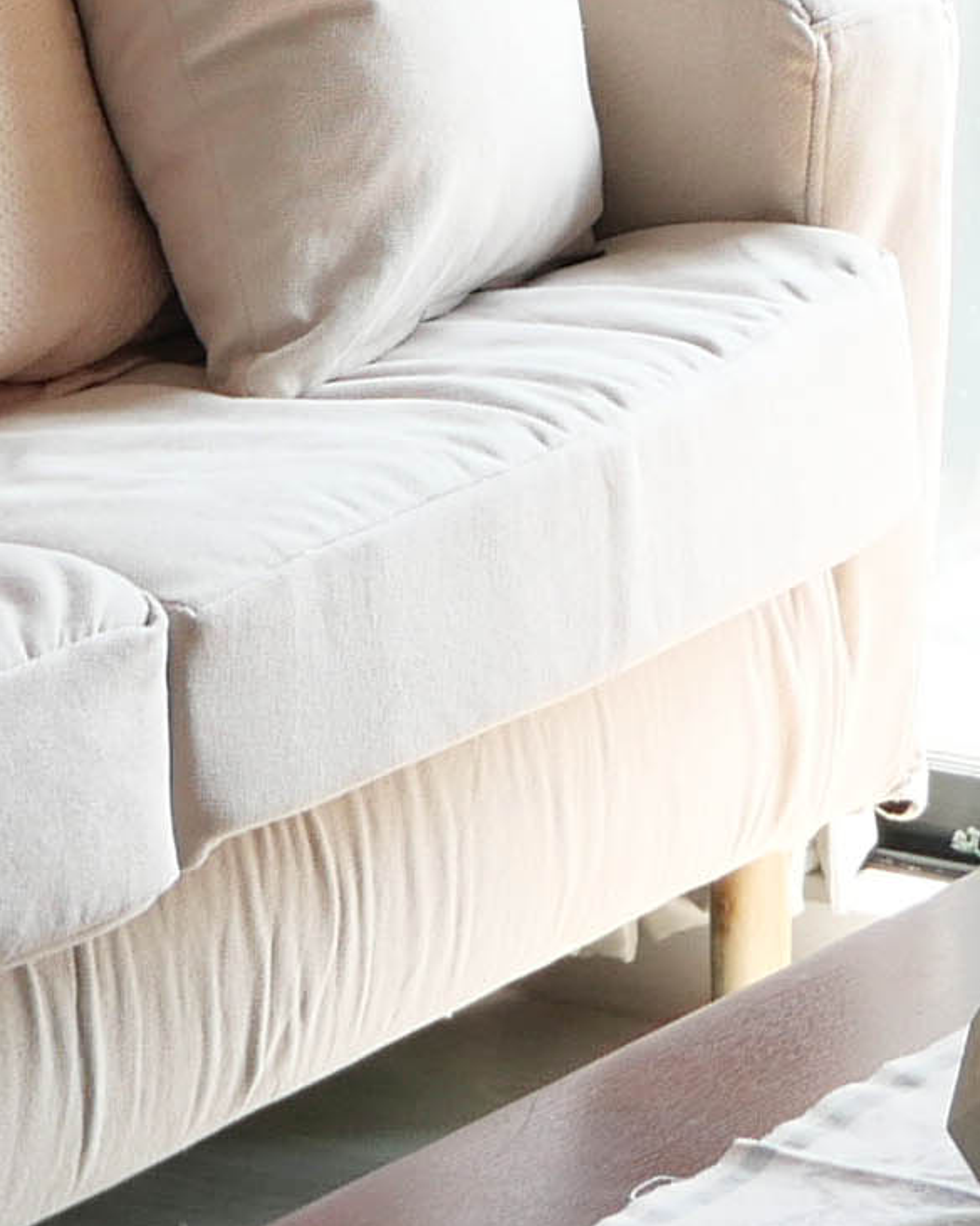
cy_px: -662
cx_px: 524
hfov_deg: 7.4
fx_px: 7541
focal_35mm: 208
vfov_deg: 9.0
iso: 200
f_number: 3.2
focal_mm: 15
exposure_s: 1/160
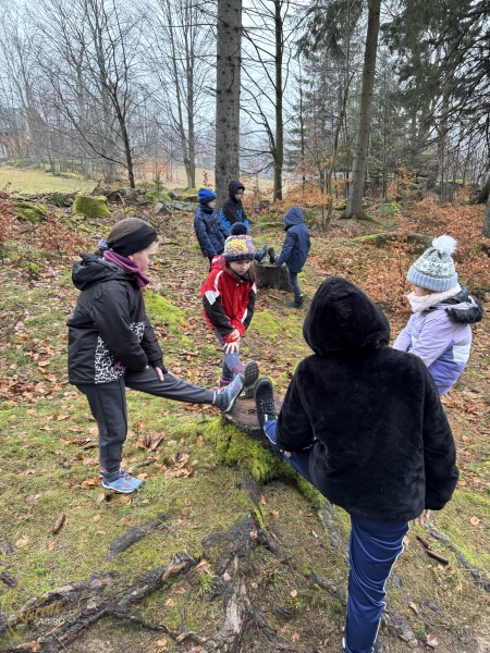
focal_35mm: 24
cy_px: 326
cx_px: 245
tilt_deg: -19.6
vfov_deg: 71.6
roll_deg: +0.5
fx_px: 453
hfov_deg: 56.8
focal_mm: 6.86
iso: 250
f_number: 1.78
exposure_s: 1/60
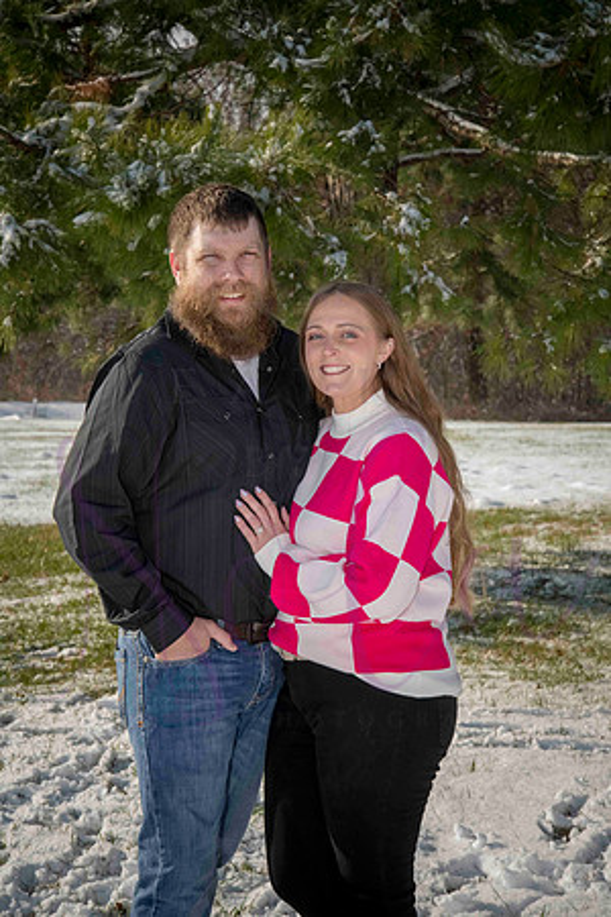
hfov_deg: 18.2
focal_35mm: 75
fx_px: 1909
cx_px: 306
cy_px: 458
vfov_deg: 27.0
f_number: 11
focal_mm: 75
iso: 800
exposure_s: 1/1000
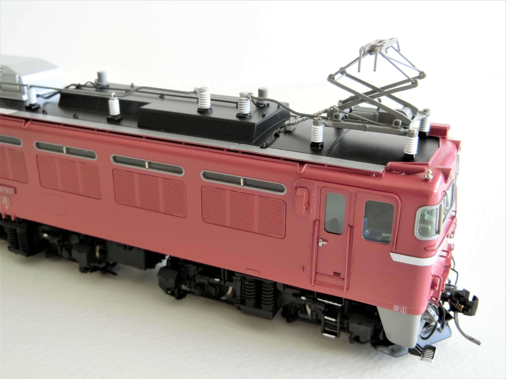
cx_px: 253
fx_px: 570
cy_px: 190
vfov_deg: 36.8
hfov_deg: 47.9
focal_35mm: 39
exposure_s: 1/125
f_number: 4.1
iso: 320
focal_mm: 6.9
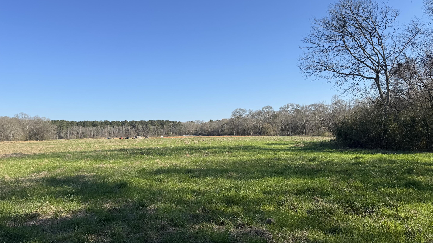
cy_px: 114
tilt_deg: +4.3
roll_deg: +2.8
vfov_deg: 42.9
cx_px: 217
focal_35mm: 27
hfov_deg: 69.9
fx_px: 310
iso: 80
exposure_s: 1/4310
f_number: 1.78
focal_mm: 6.76
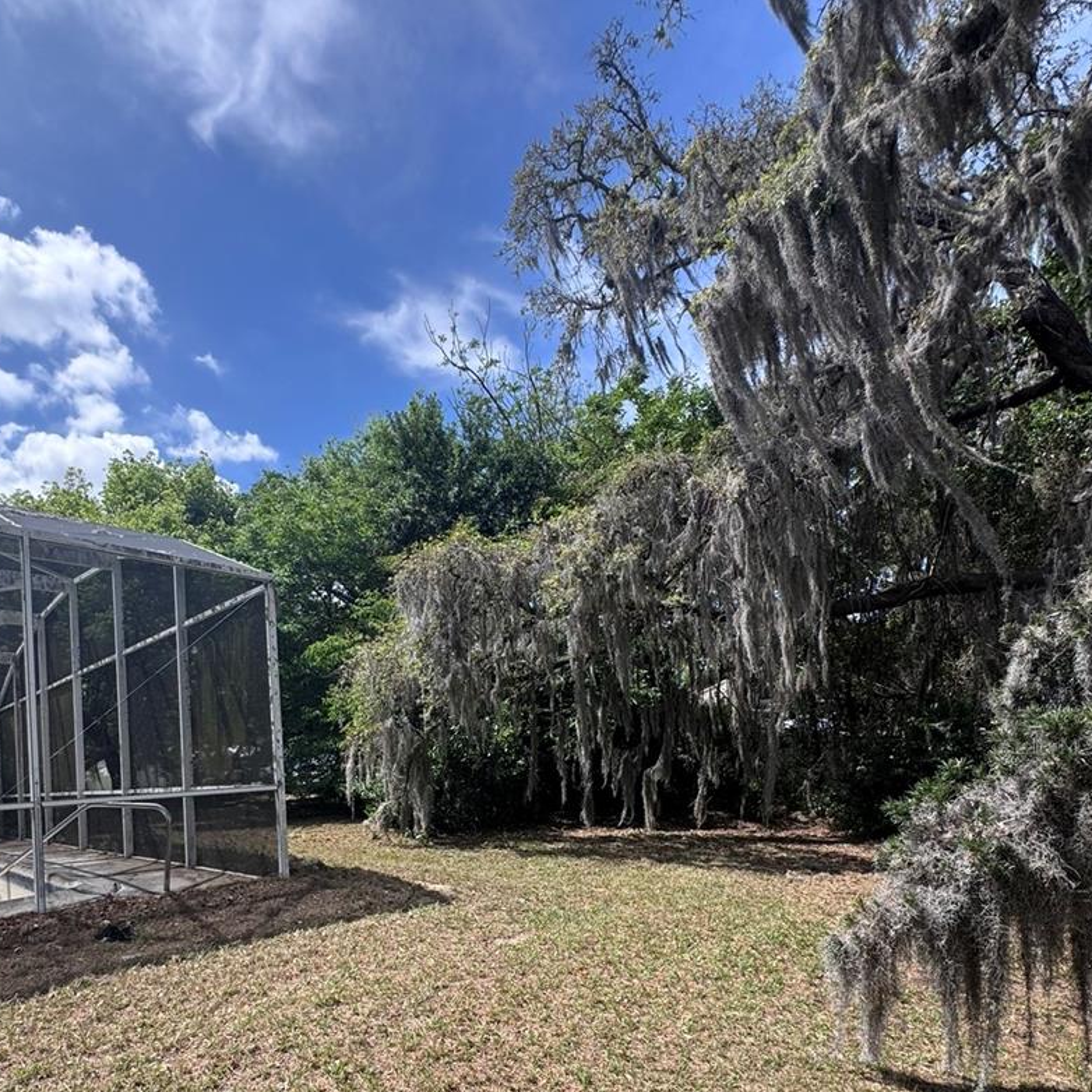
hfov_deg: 77.3
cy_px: 746
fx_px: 678
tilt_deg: +3.0
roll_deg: +0.9
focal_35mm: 19
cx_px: 473
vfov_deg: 74.8
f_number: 2.2
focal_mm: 2.22
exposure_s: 1/1006
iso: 50
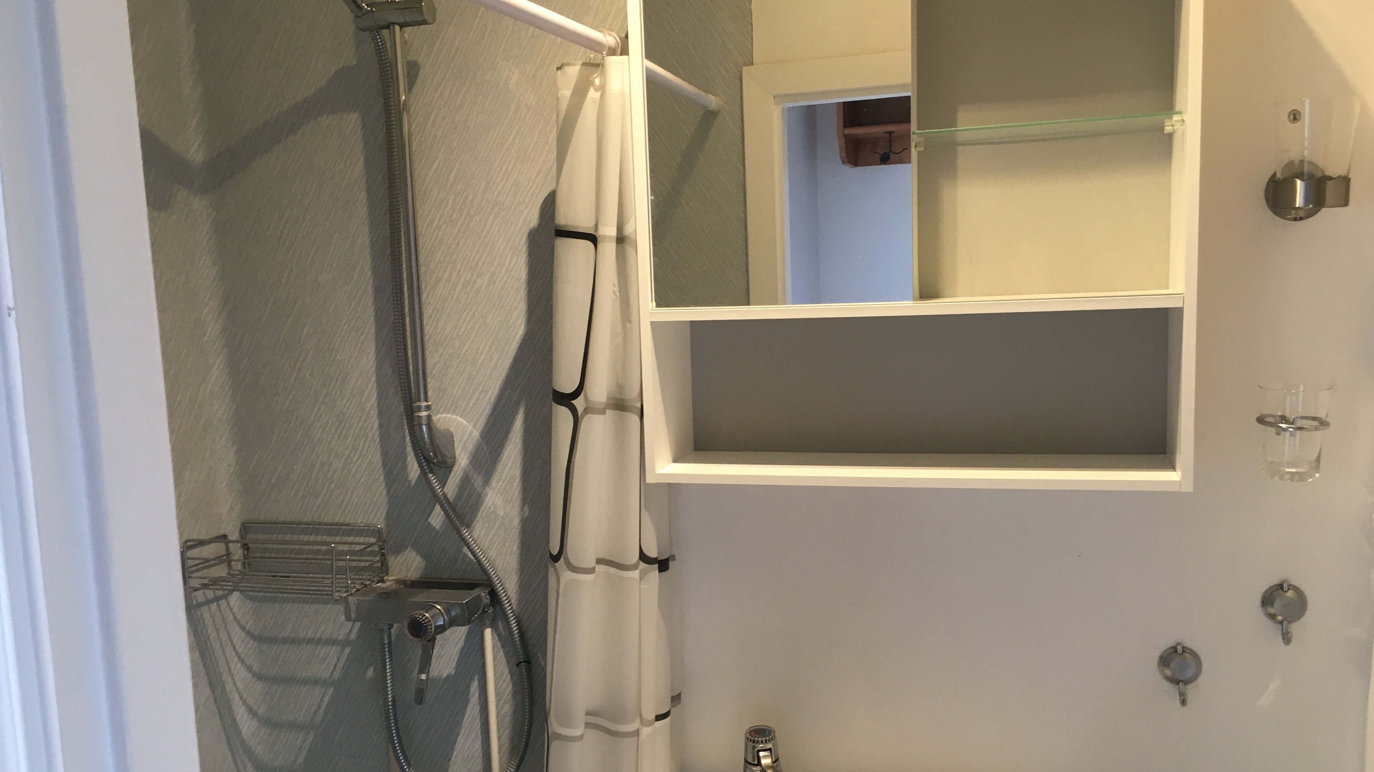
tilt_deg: -6.3
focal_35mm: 32
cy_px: 416
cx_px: 693
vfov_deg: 36.7
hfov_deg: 61.0
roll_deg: +2.0
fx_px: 1166
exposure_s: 1/33
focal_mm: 4.15
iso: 100
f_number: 2.2
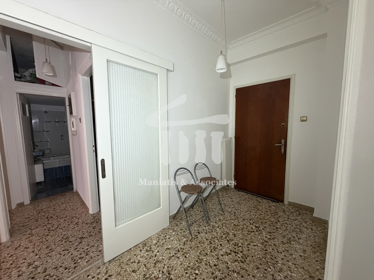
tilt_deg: -5.3
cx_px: 187
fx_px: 151
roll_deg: +0.2
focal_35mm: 14
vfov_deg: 85.7
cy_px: 140
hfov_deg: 102.1
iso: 320
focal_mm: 2.22
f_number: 2.2
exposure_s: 1/60
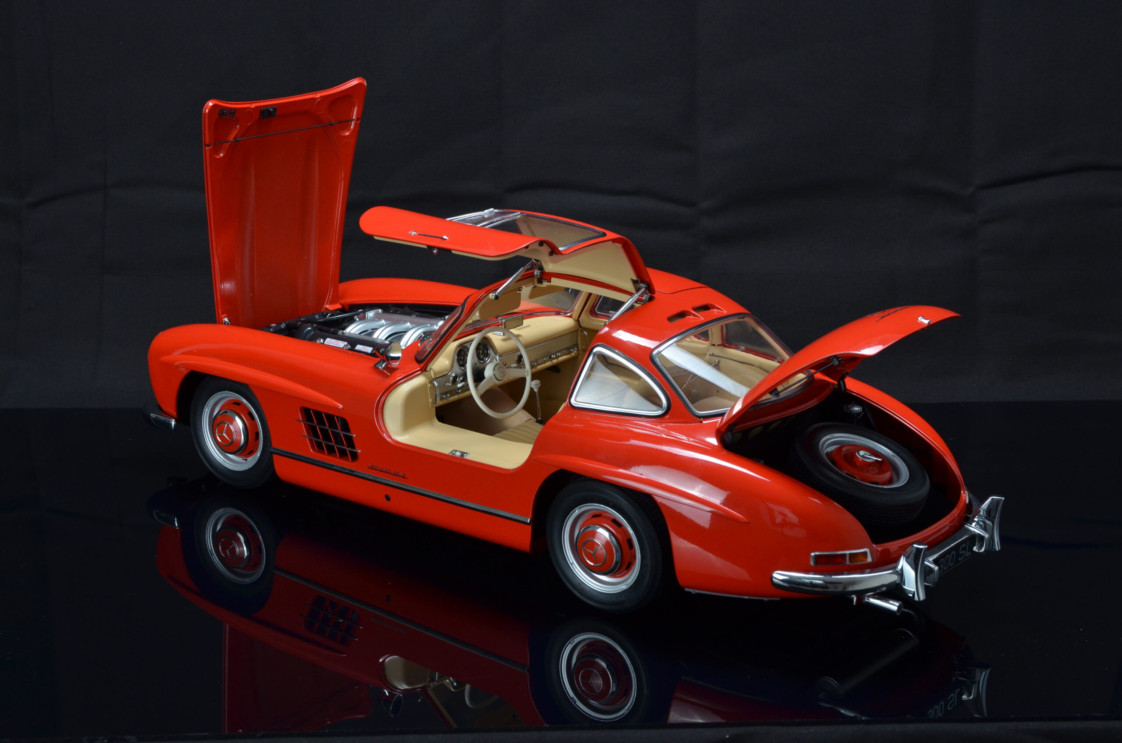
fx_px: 1866
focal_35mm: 60
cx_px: 561
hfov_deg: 33.5
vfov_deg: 22.5
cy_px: 372
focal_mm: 40
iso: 400
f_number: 9
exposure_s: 1/50
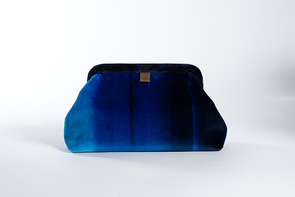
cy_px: 98
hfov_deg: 39.6
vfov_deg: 27.0
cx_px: 148
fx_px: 410
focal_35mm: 50
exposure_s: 1/200
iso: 200
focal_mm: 50
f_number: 6.3
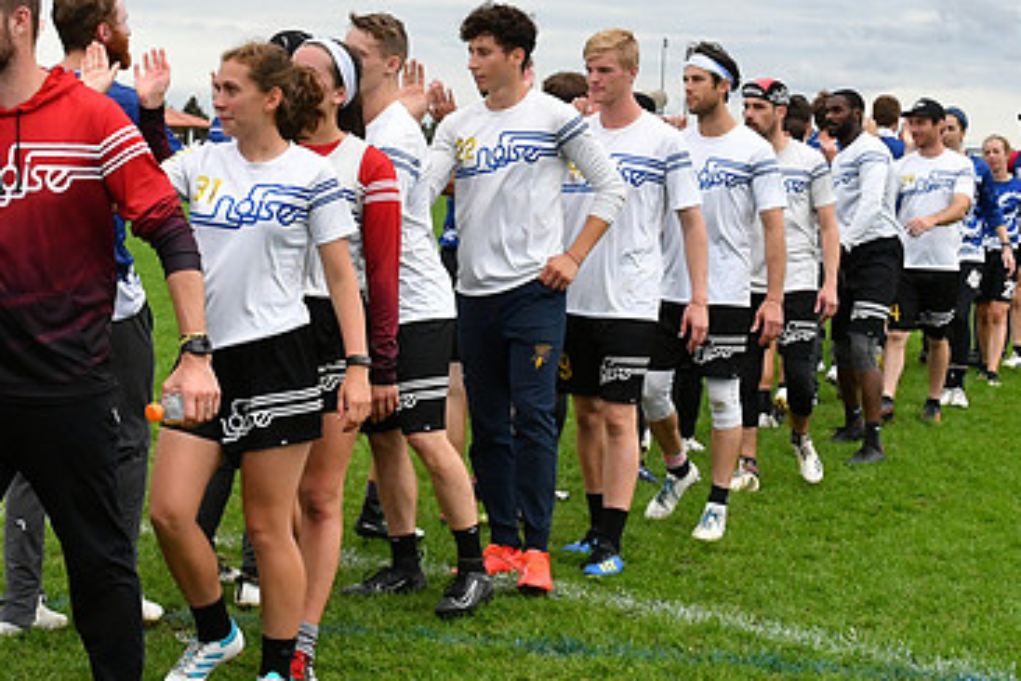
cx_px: 312
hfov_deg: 34.6
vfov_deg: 23.8
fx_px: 1616
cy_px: 380
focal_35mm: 57
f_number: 8
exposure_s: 1/1600
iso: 1600
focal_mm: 24
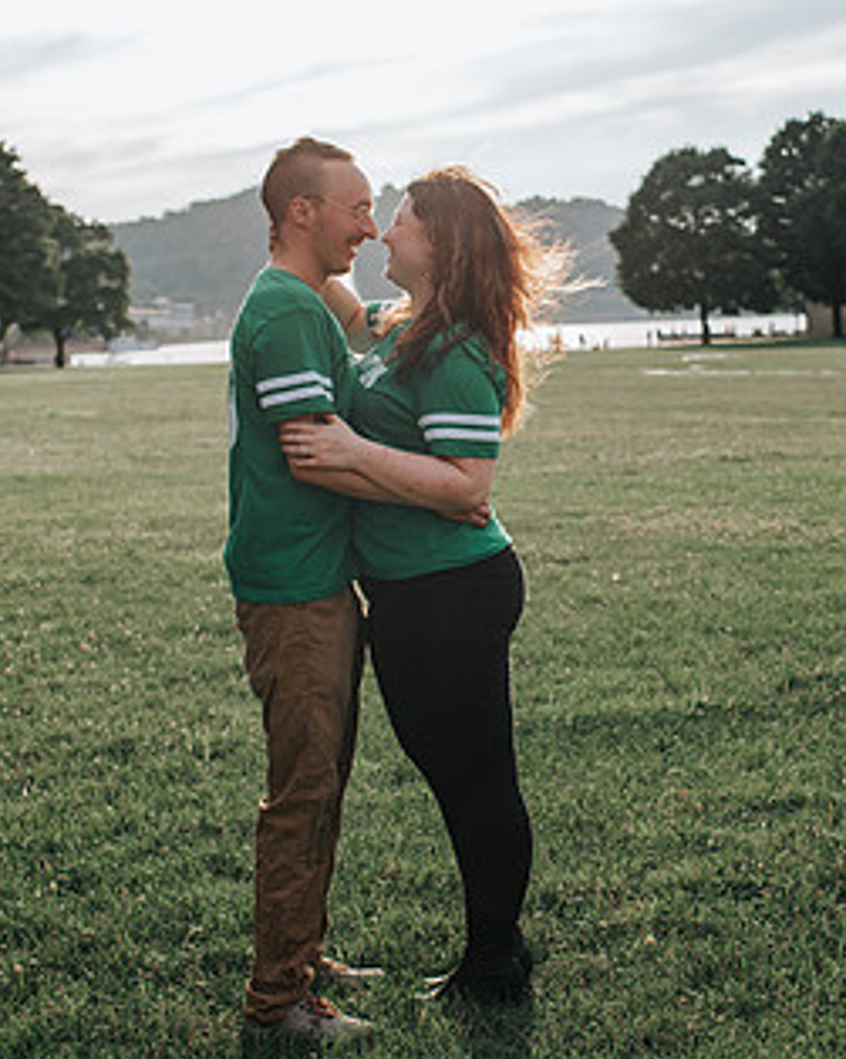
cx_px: 505
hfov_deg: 21.5
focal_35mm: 71
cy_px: 463
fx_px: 2223
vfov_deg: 26.8
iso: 100
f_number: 3.2
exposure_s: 1/1000
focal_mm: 35
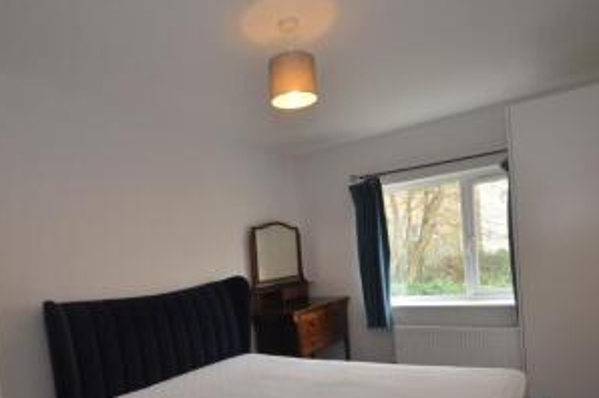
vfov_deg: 51.5
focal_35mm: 24
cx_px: 275
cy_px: 280
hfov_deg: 73.7
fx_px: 399
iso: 800
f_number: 4
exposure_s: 1/60
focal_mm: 10
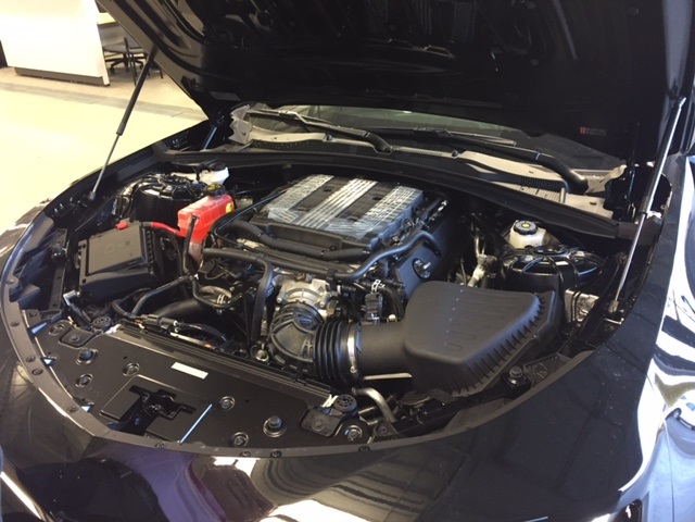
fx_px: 582
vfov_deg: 48.2
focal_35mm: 29
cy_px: 261
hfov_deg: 61.7
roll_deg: +0.7
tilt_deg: -28.5
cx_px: 348
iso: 125
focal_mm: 4.15
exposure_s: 1/30
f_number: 2.2
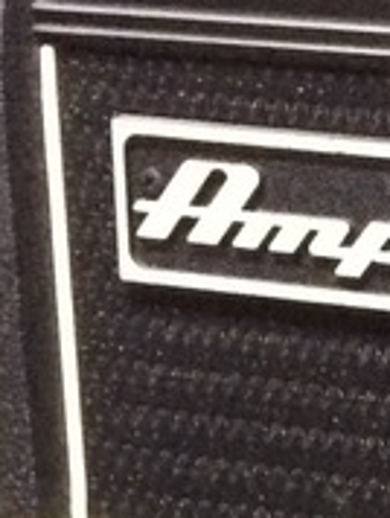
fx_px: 2922
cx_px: 1019
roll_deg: -2.0
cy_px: 1260
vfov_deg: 9.1
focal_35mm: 195
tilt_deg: -21.4
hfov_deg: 7.1
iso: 320
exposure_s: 1/17
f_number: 2.2
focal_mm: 4.15
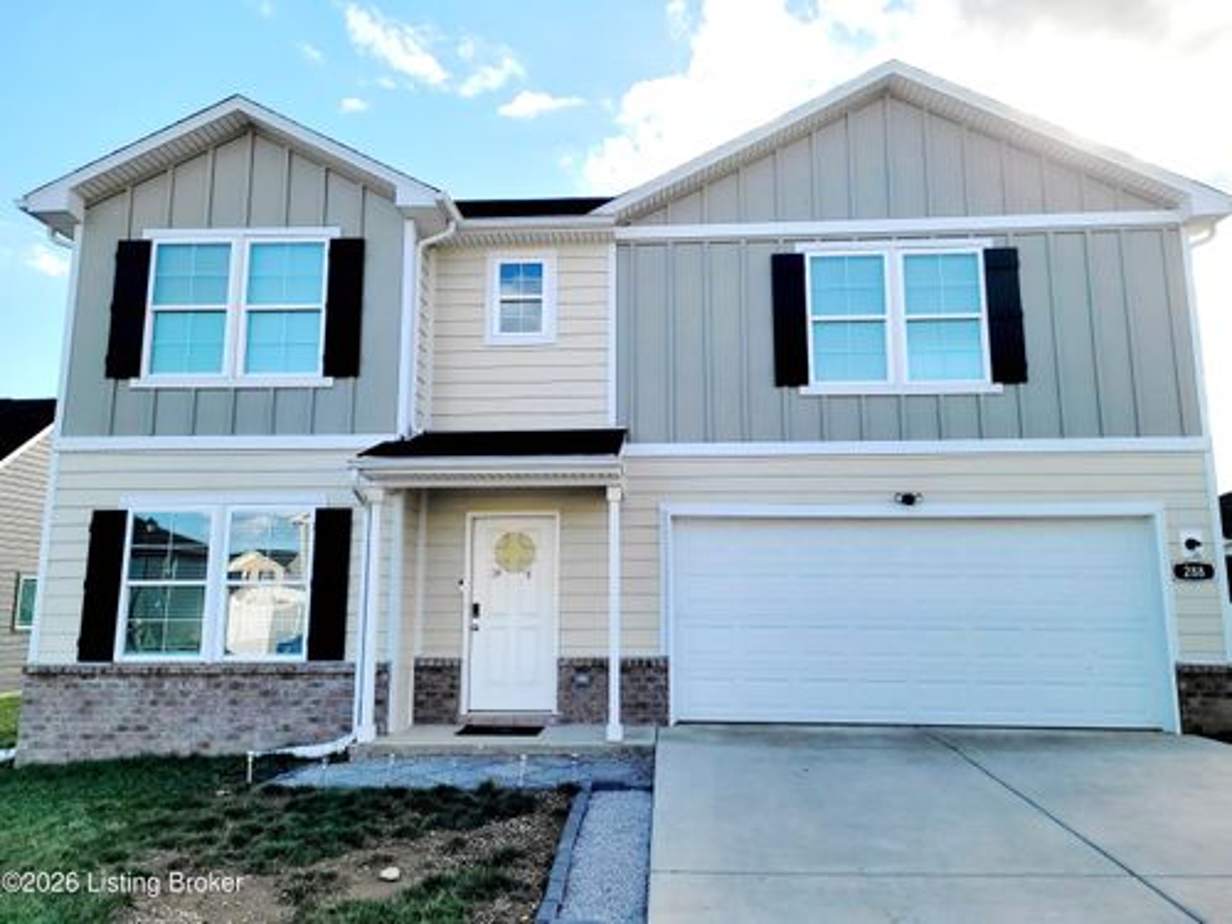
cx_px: 616
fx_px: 925
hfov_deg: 67.3
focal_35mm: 26
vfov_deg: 53.1
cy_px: 462
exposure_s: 1/2000
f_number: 1.8
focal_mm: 5.4
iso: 40
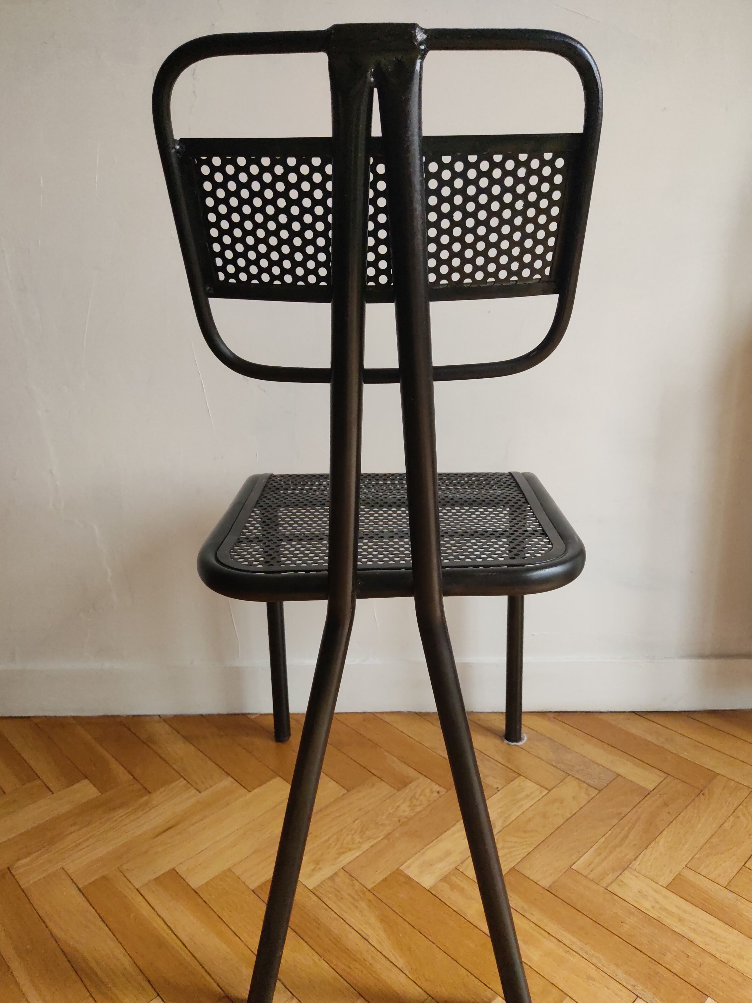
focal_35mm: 27
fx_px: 782
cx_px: 384
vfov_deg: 65.3
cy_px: 508
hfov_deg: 51.4
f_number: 1.79
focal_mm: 4.74
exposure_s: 1/1299
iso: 3200
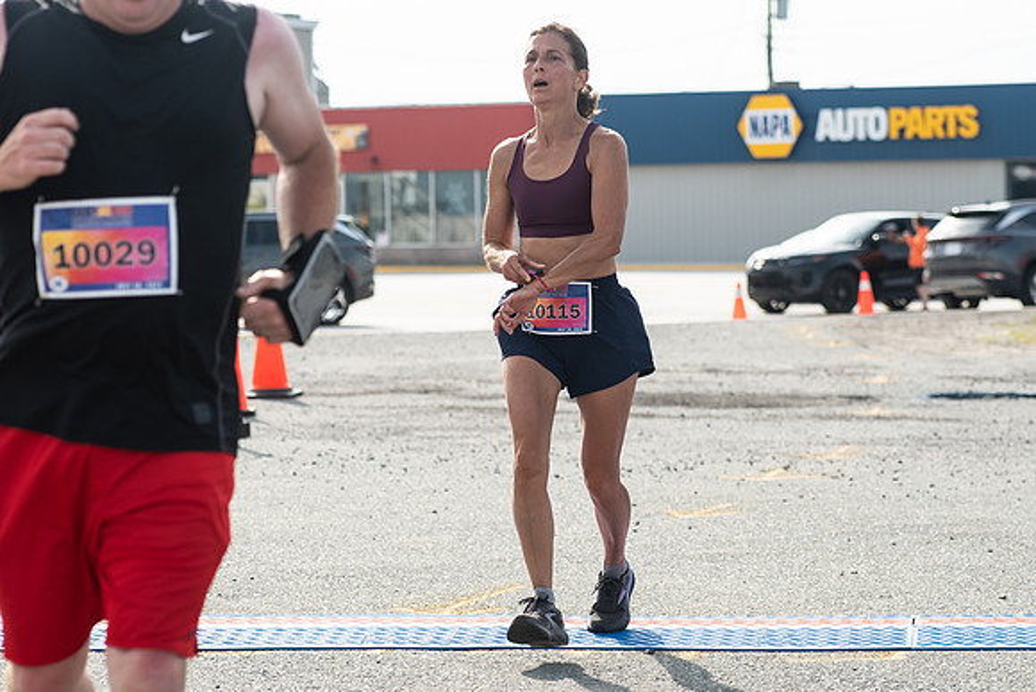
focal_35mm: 131
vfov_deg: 10.4
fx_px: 3784
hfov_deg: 15.6
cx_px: 518
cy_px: 217
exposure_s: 1/2000
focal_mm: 80
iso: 250
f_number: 4.5
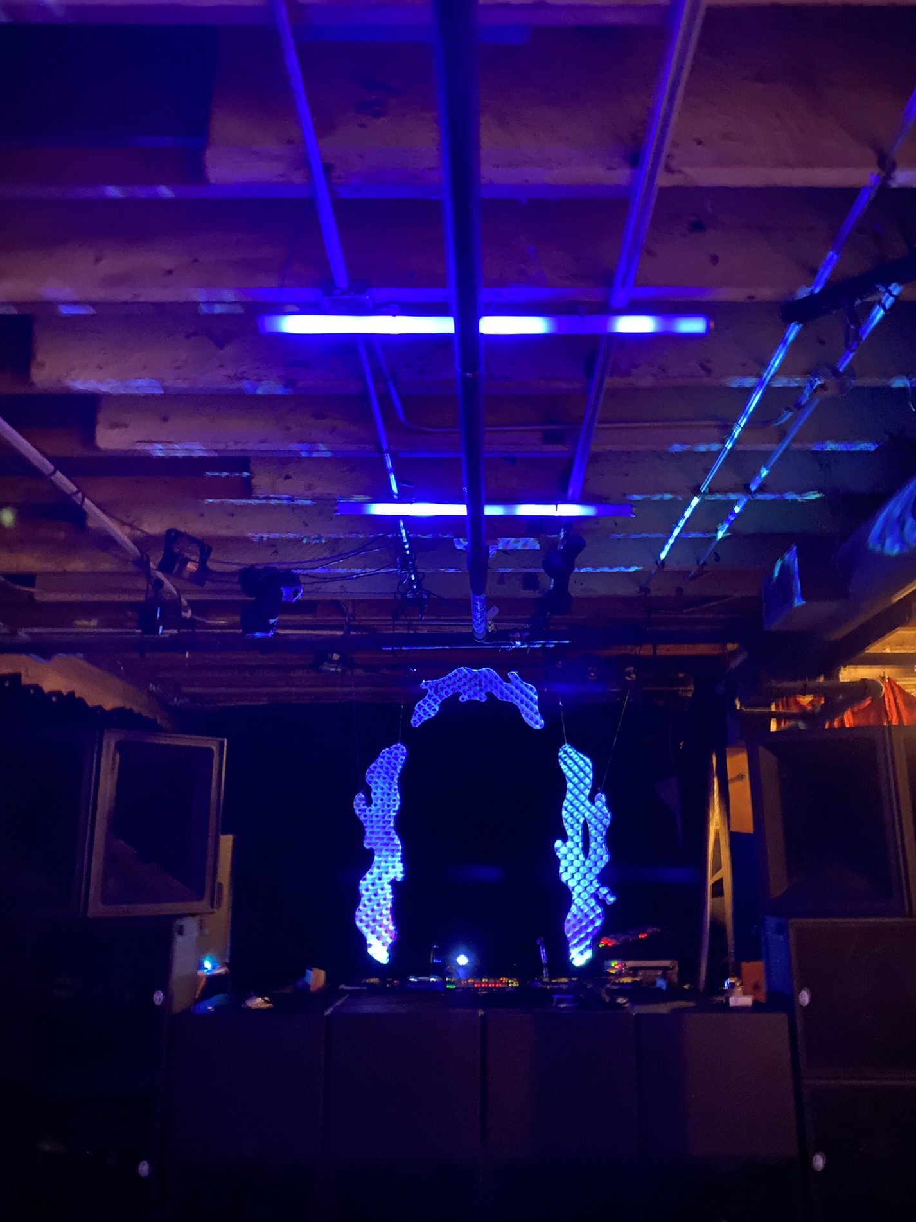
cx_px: 489
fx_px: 988
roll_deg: -0.2
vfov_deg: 63.4
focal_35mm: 28
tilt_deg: +15.1
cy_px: 593
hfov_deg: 49.7
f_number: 1.8
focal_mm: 4.25
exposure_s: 1/2
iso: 1000
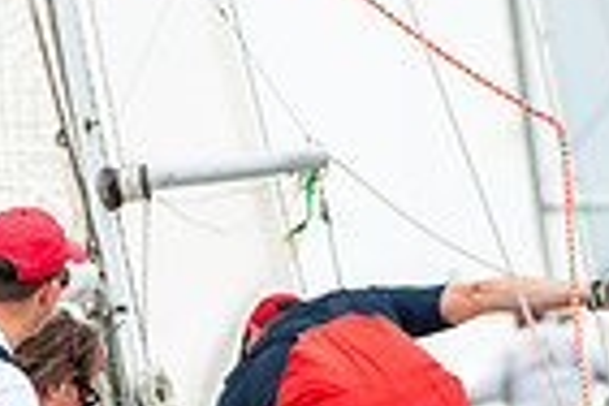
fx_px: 14226
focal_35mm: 841
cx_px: -82
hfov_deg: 2.5
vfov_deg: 1.6
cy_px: 488
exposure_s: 1/3200
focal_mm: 200
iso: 500
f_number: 5
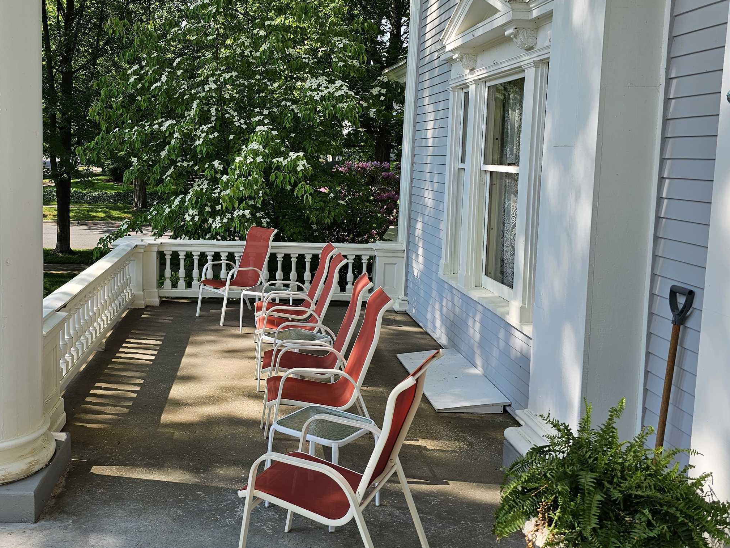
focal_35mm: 35
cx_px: 224
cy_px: 216
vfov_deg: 40.5
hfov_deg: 51.3
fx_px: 738
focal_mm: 6.3
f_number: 1.7
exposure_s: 1/291
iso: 10
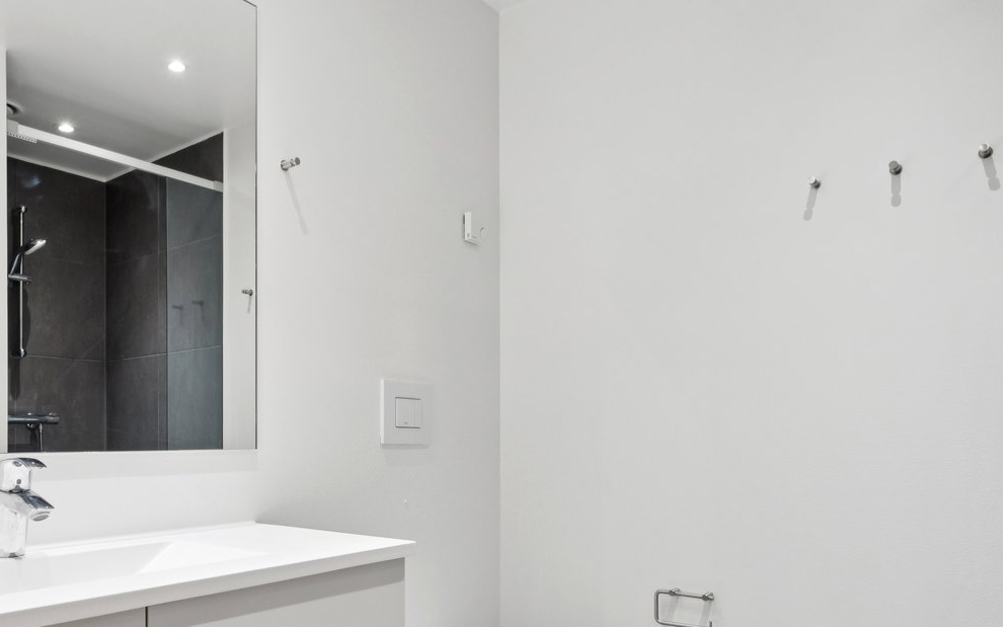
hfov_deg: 65.3
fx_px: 765
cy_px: 437
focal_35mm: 28
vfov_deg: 43.7
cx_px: 368
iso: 800
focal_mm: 11
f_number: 7.1
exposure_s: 1/15
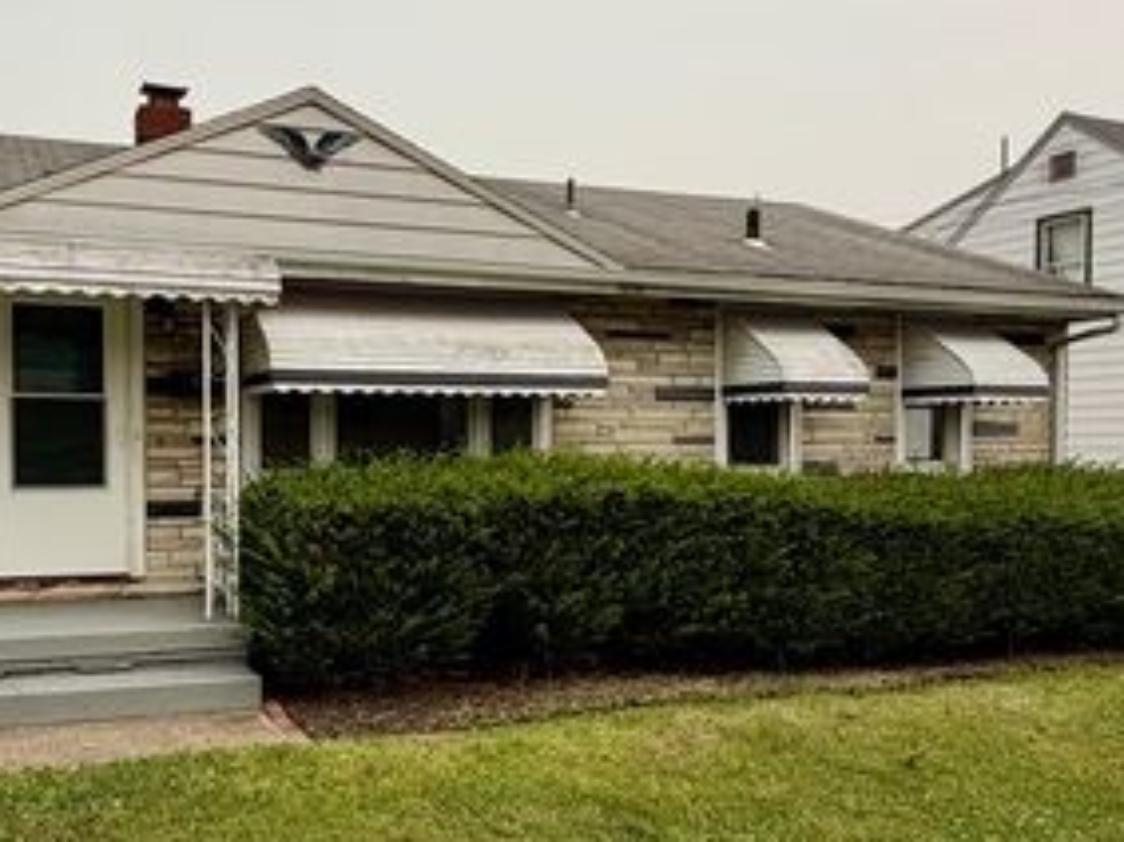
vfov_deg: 42.8
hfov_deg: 53.9
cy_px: 494
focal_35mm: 33
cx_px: 346
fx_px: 1071
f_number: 2.2
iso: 20
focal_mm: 2.22
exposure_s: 1/1001
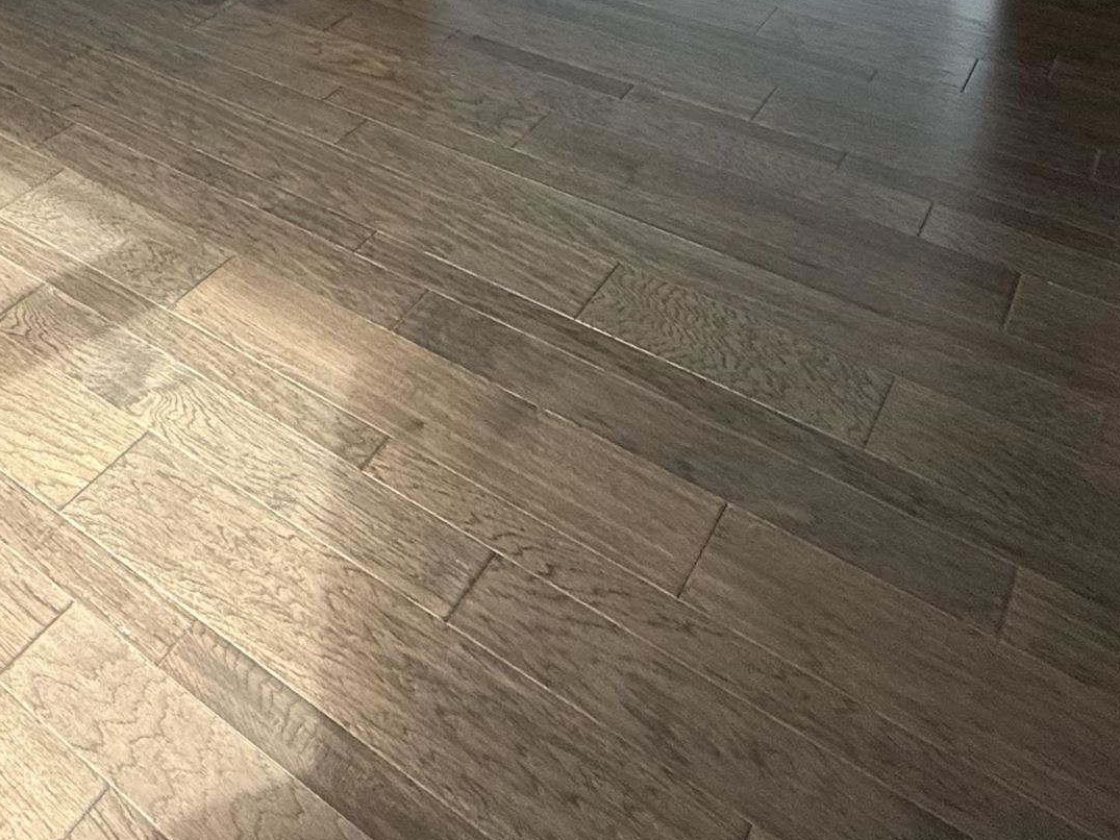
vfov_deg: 28.8
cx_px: 207
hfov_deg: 44.3
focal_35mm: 40
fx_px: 1294
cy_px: -273
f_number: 2.2
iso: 100
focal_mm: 2.22
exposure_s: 1/120
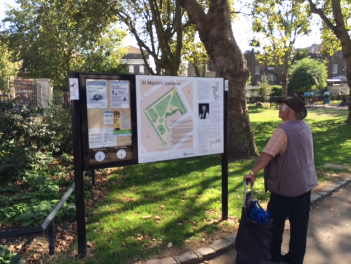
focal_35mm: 30
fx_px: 304
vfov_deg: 46.8
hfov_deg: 60.0
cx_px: 176
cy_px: 132
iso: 32
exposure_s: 1/394
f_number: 2.2
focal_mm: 4.12
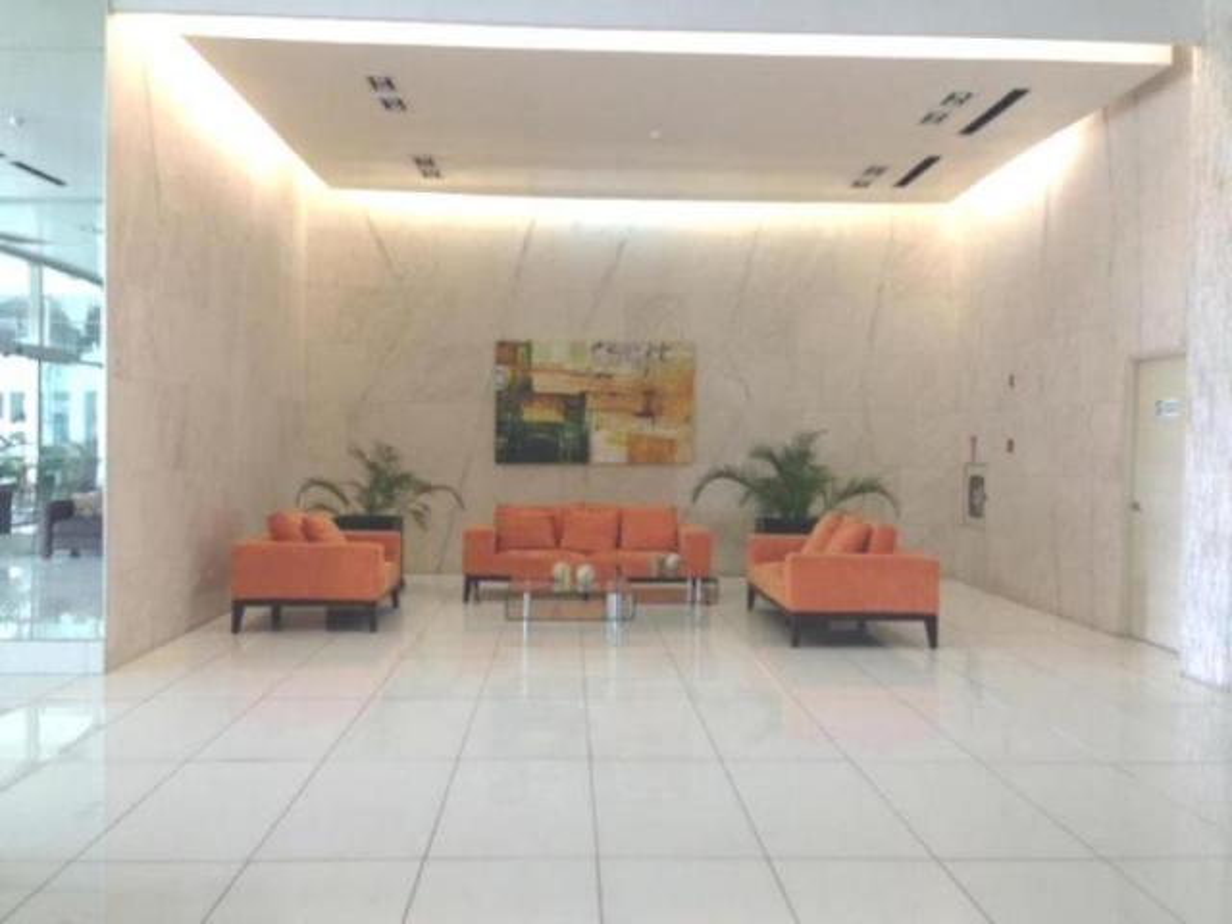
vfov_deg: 42.9
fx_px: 1174
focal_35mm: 33
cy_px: 462
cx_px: 616
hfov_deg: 55.4
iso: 125
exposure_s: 1/20
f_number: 2.4
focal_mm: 4.12
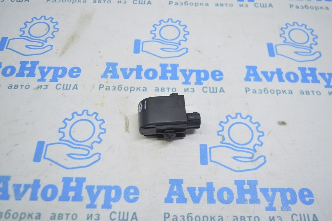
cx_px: 166
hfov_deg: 57.3
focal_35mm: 33
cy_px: 110
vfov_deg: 39.9
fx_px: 304
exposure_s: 1/50
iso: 400
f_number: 3.8
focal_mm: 22
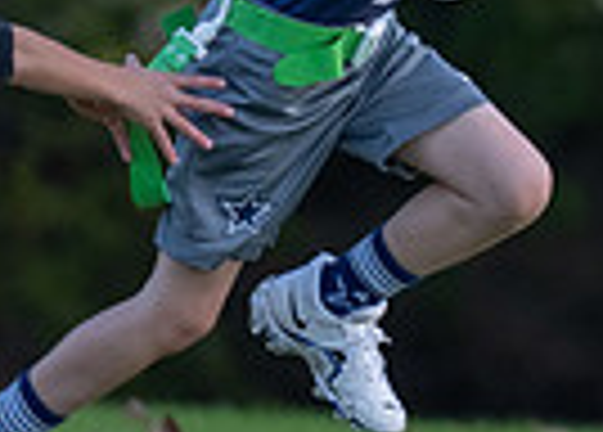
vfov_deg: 0.9
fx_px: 26520
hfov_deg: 1.3
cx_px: 412
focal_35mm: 1547
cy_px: 68
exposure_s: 1/1000
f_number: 2.8
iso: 500
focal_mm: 200
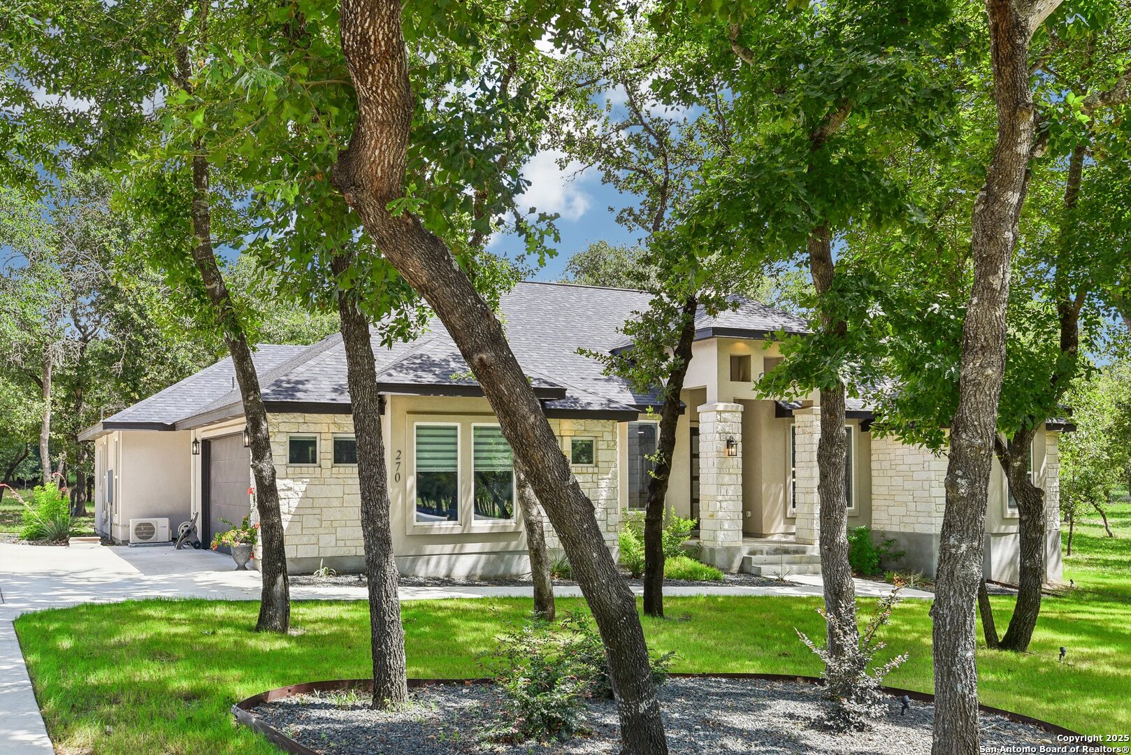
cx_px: 566
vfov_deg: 37.9
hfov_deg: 54.4
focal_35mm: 35
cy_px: 378
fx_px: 1100
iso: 400
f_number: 8
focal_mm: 35
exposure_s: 1/250
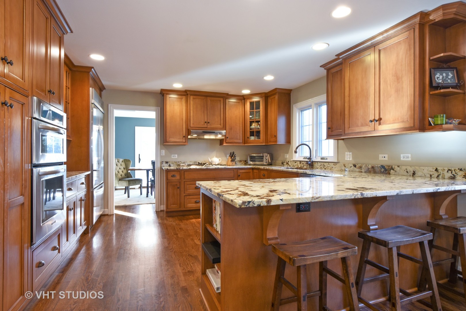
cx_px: 233
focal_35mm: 20
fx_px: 252
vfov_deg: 63.2
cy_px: 156
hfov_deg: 85.4
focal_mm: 13
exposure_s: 1/2.5
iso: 200
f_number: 9
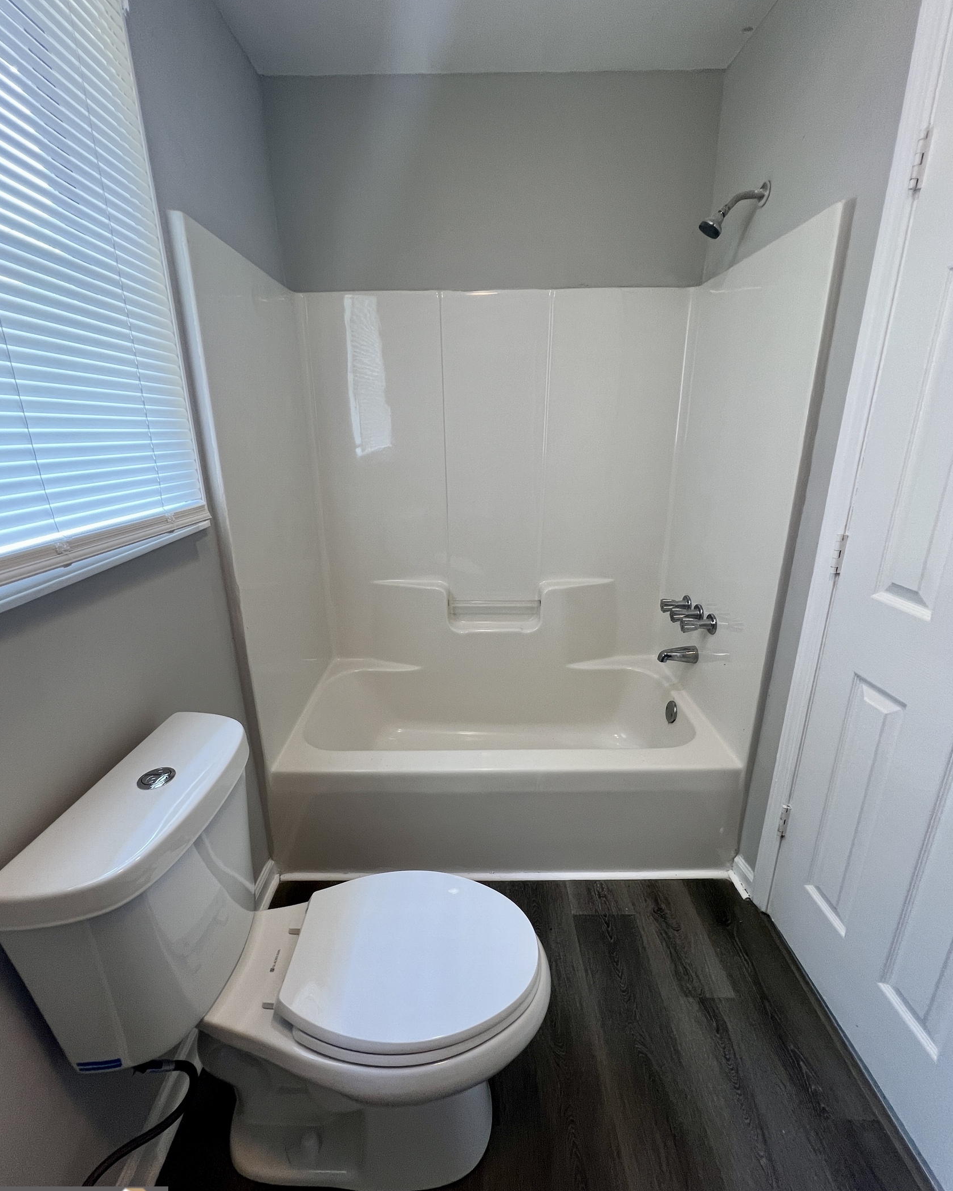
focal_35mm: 14
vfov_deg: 100.7
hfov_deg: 88.0
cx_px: 464
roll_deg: +1.9
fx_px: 493
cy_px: 595
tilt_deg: -16.9
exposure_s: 1/120
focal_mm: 1.57
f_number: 1.8
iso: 125
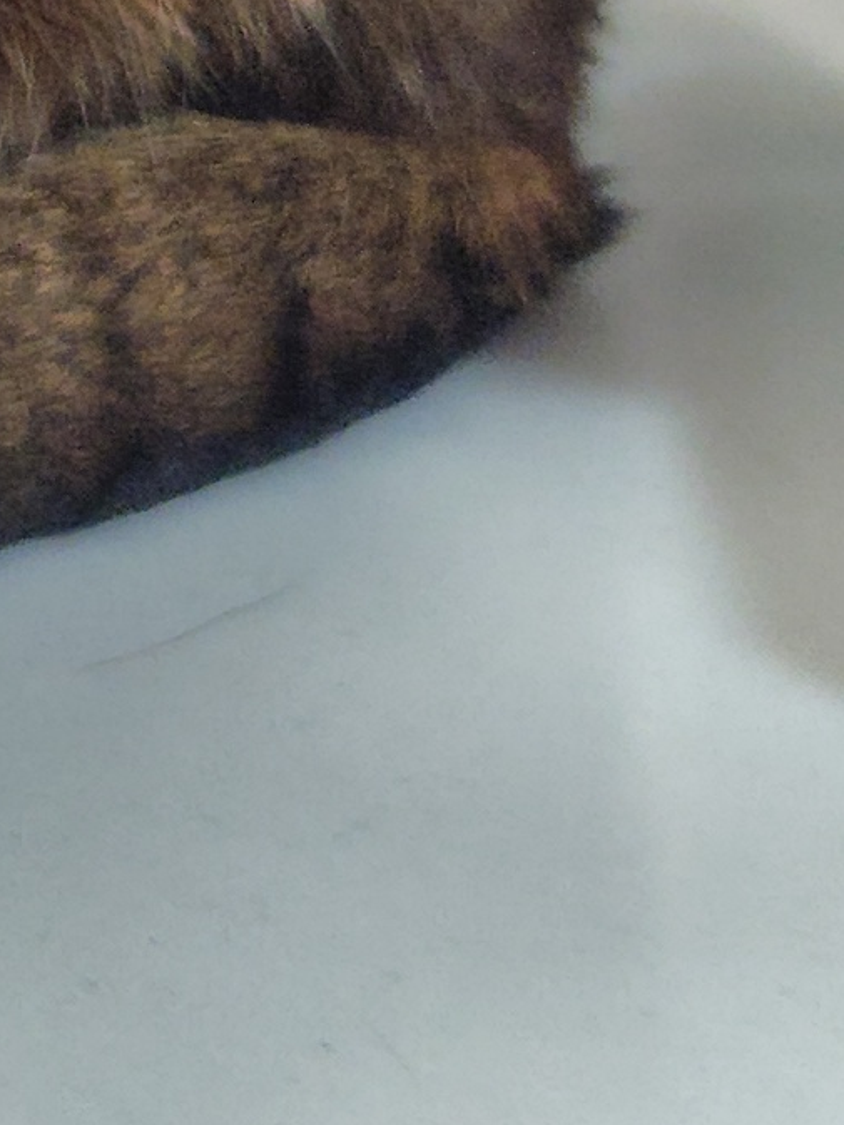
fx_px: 4550
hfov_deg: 9.6
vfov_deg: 12.8
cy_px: -889
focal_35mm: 140
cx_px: -1061
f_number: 1.9
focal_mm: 5.6
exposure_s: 1/120
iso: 812
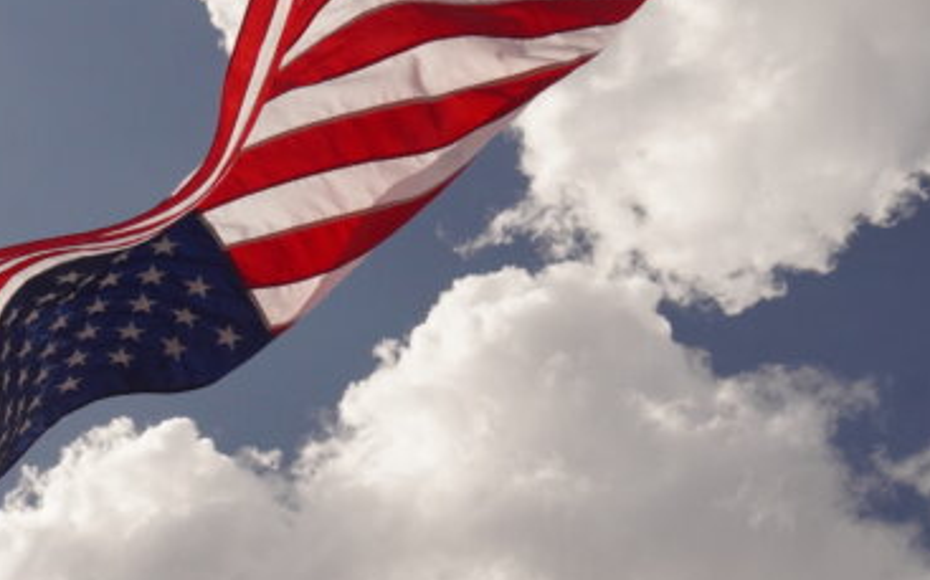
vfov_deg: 18.5
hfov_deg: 29.2
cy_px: 370
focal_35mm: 70
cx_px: 302
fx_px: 1773
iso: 1000
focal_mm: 28
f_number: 9
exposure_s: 1/4000
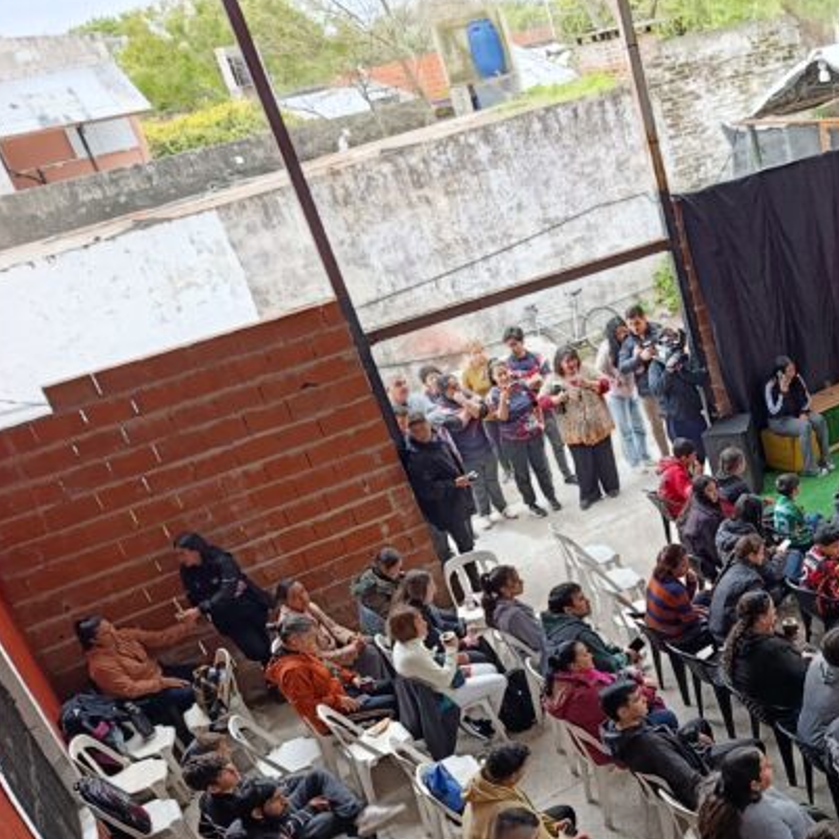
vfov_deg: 42.0
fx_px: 1069
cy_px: 590
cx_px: 783
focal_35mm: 39
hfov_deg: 39.2
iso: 1160
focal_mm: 6.11
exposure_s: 1/100
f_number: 1.65
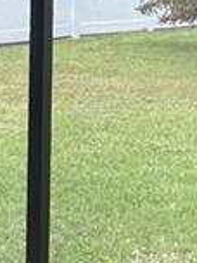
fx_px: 1434
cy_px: -81
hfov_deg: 7.8
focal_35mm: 189
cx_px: 52
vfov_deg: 10.2
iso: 100
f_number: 1.78
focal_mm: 6.76
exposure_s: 1/344
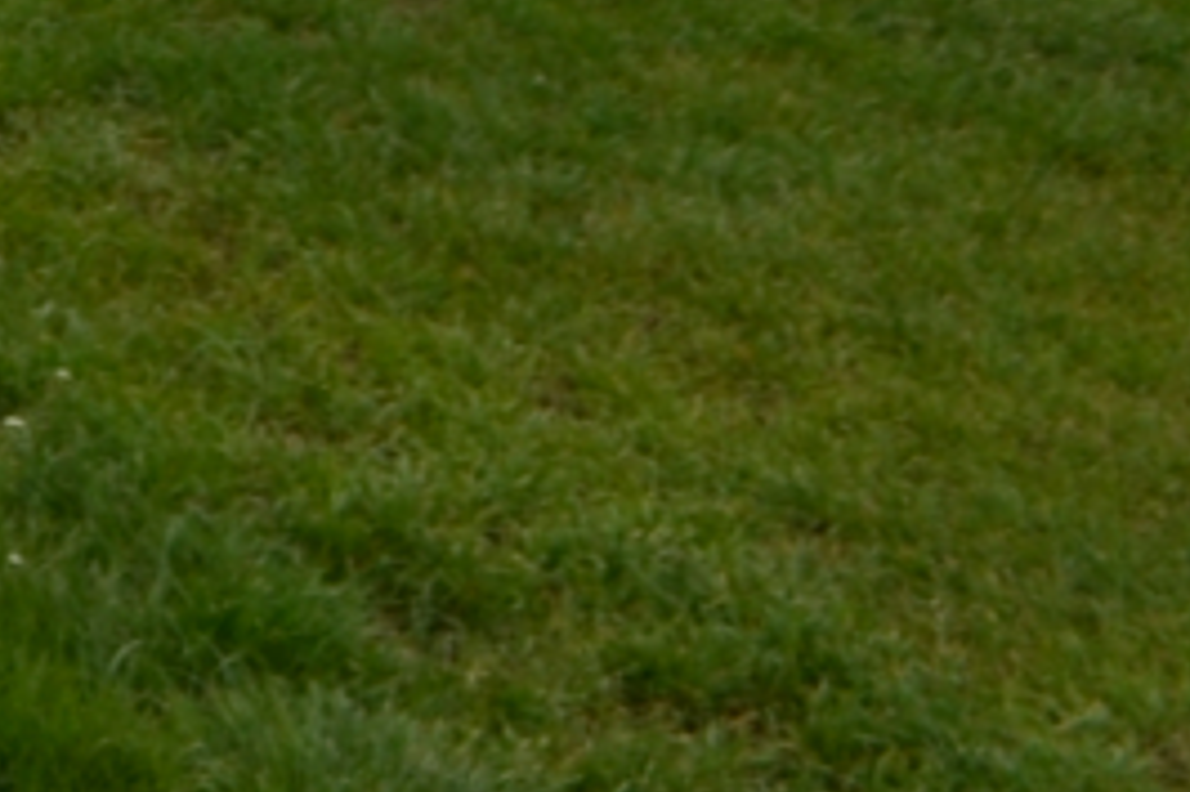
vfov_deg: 5.8
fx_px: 6871
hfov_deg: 8.0
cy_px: -2217
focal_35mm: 208
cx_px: -2818
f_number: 8
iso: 100
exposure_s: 1/250
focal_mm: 18
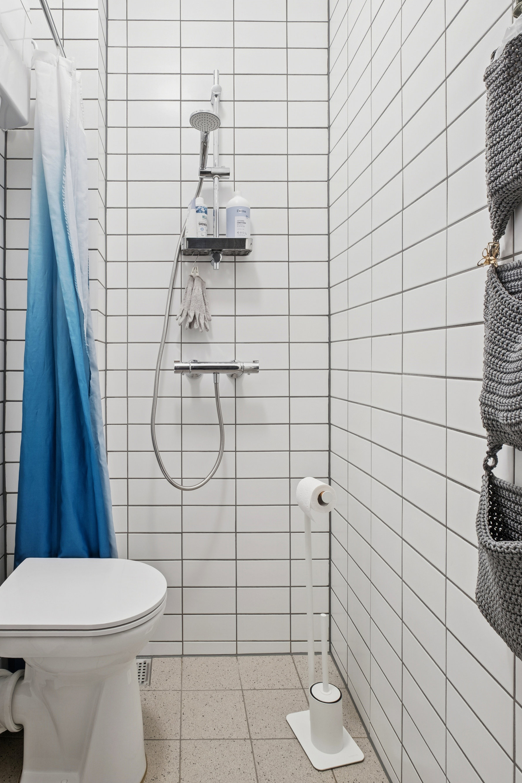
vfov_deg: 86.6
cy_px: 349
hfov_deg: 64.5
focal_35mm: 19
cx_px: 243
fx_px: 413
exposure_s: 1/4
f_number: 8
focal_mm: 11.5
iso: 200
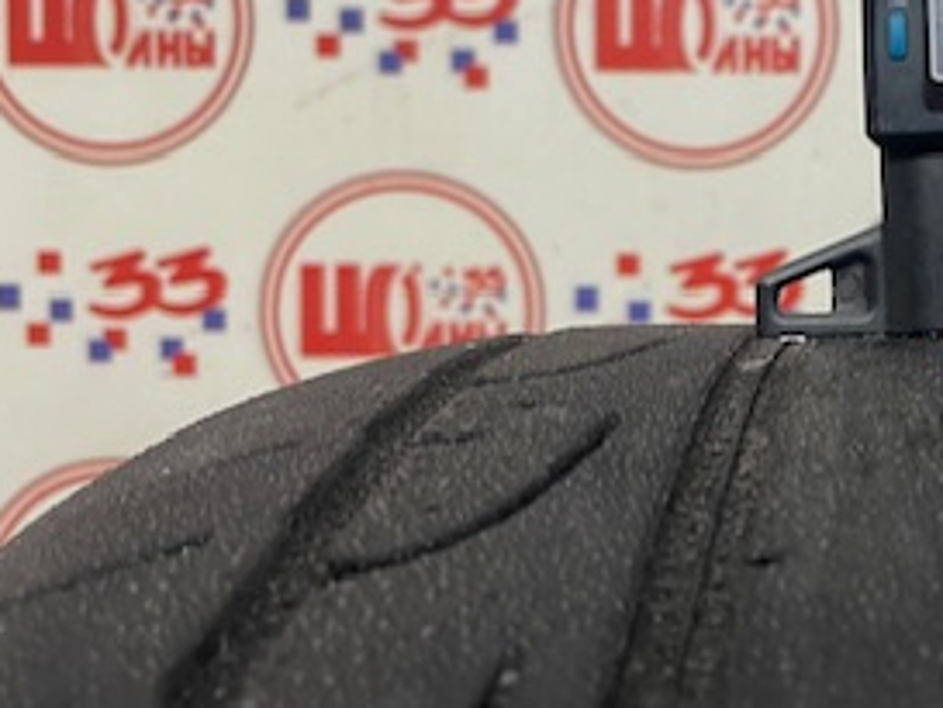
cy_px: 155
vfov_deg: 23.7
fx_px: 1662
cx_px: 864
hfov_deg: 30.2
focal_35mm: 61
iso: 64
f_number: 1.6
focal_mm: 4.2
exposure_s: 1/50
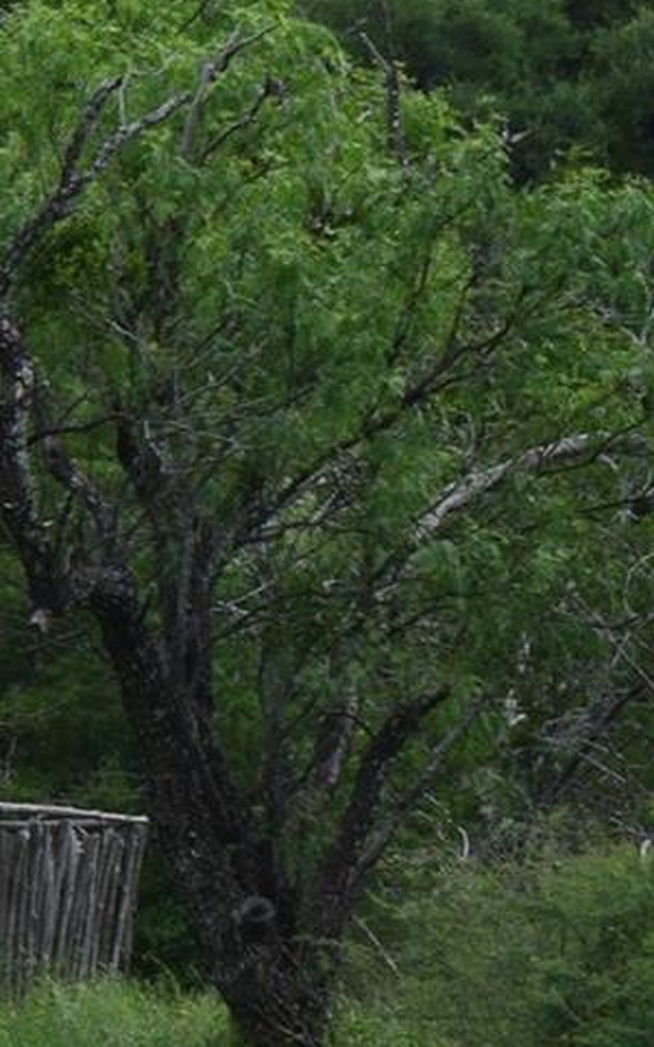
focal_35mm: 163
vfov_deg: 12.8
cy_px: 601
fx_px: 4653
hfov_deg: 7.3
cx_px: -1203
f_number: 10
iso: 400
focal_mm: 25
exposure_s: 1/320
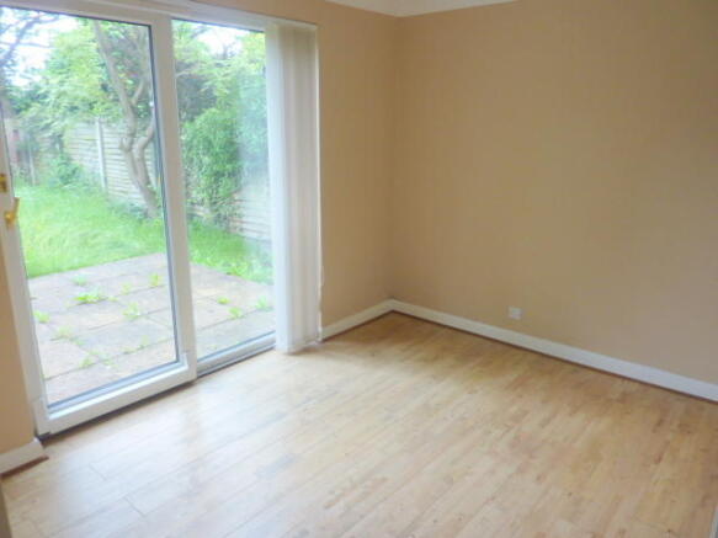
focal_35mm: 25
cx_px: 359
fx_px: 518
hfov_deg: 69.4
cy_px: 269
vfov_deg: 54.9
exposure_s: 1/40
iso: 80
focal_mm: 4.1
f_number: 3.3
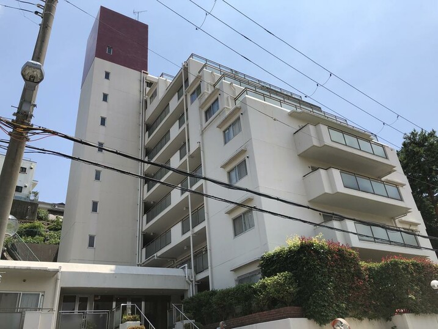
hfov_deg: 63.4
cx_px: 219
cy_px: 164
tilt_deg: +28.8
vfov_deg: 49.8
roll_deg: +6.4
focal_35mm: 28
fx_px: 354
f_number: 1.8
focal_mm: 3.99
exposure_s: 1/2433
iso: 20
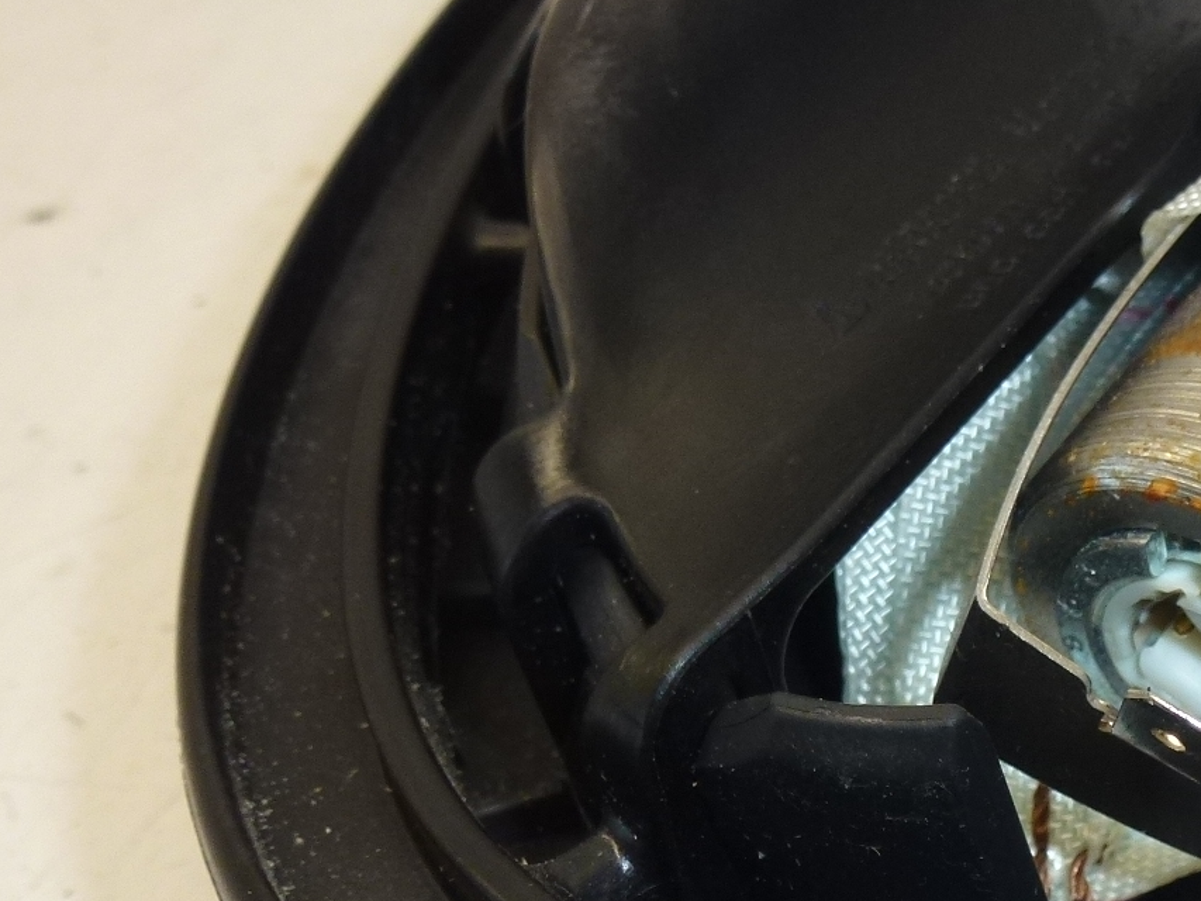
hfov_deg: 25.7
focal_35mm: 72
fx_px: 2498
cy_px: 836
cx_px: 1184
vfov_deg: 20.0
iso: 125
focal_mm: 5.4
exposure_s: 1/60
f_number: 3.5
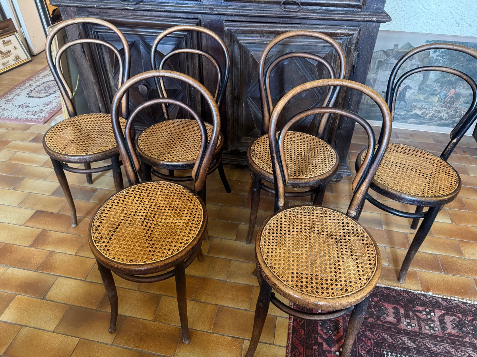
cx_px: 238
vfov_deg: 56.8
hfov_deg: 71.6
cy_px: 178
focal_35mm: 24
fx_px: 331
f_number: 1.78
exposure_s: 1/33
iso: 640
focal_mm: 6.76
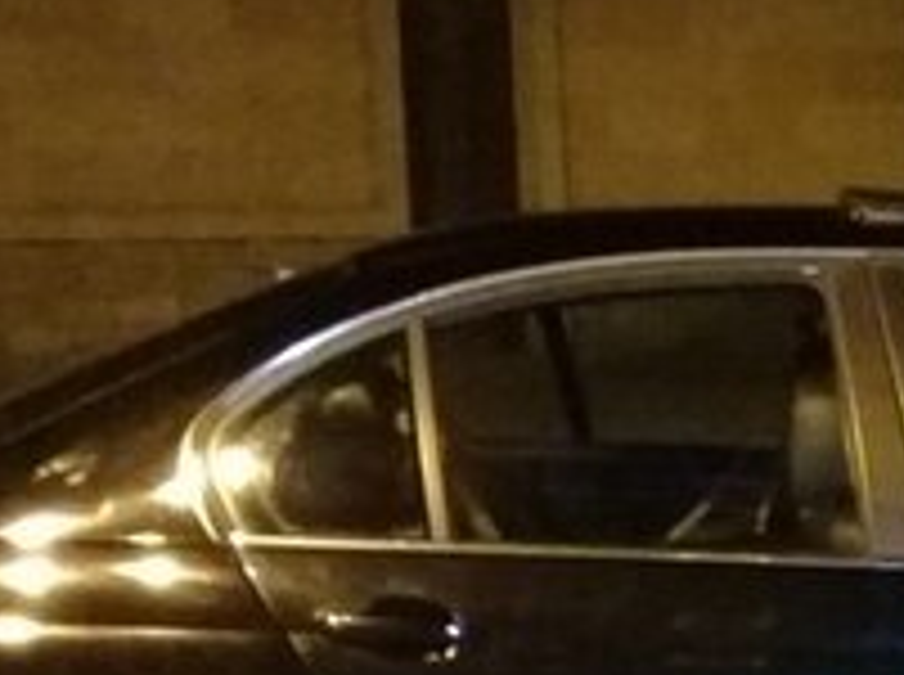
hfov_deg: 18.5
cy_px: 772
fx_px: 2659
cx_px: 1007
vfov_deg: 14.1
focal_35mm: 102
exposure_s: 1/15
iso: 1250
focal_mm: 3.3
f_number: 2.2
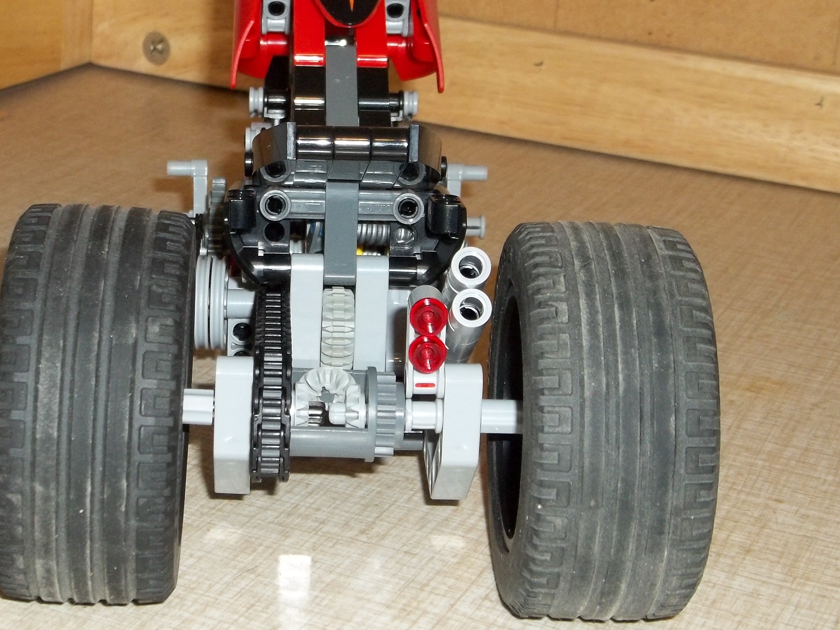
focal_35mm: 75
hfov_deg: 25.9
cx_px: 310
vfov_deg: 19.6
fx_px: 1820
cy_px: 236
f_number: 3.7
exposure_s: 1/40
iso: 160
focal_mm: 8.3
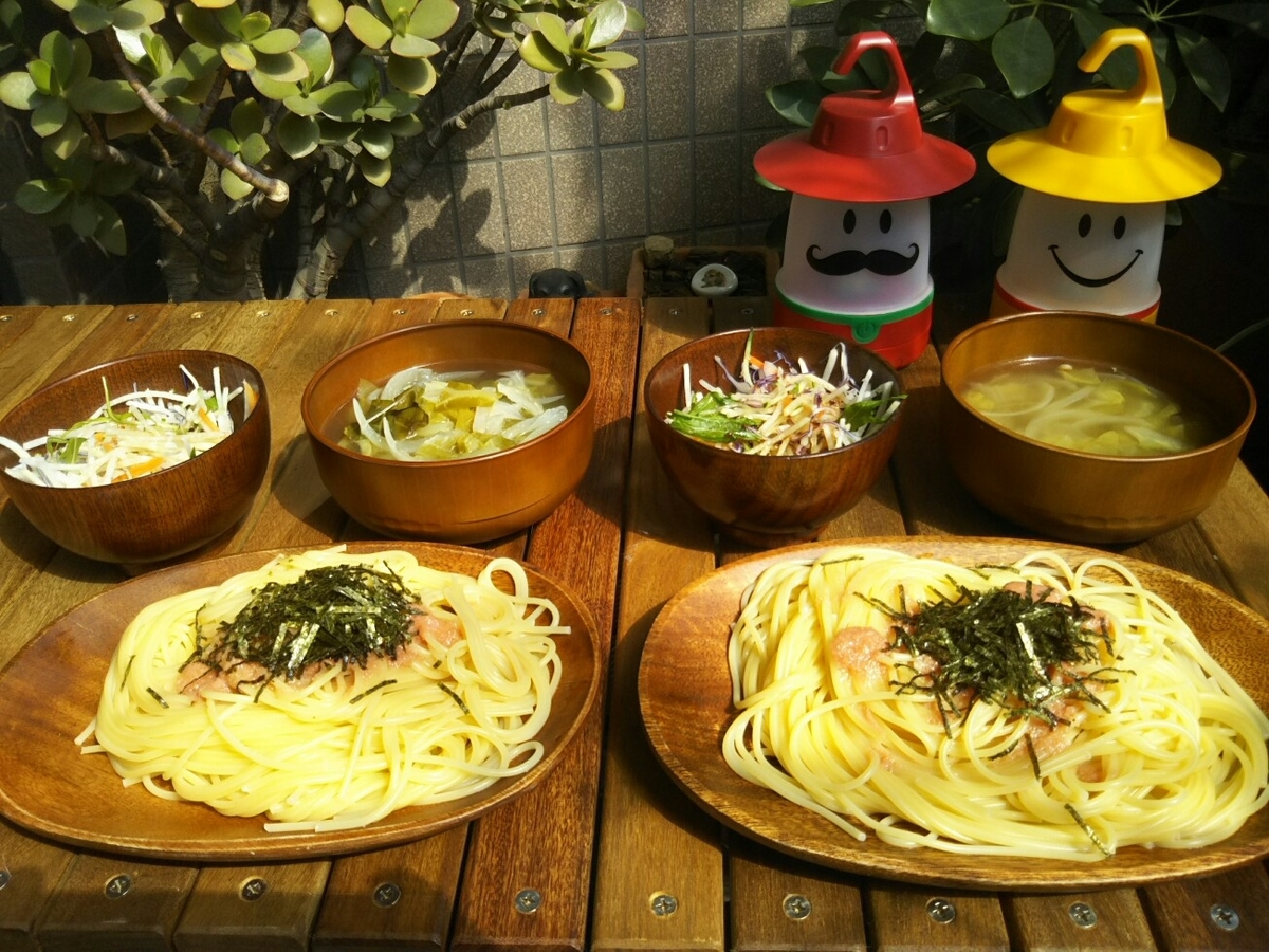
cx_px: 634
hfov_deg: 60.0
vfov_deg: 46.8
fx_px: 1100
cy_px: 476
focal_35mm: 30
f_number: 2.2
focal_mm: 4
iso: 25
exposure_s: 1/218
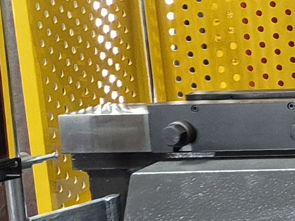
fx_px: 1440
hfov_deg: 8.4
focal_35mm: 169
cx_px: 1051
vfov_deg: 8.7
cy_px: -15
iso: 250
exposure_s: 1/120
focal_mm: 5.4
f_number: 1.8
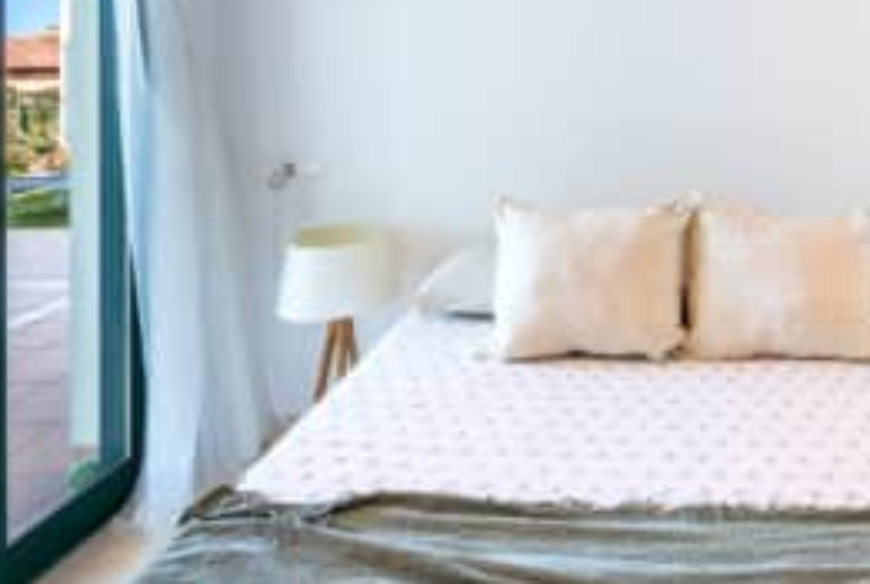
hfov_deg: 62.3
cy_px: 67
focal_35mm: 28
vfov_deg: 42.9
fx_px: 678
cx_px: 633
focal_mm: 10
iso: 200
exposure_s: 1/25
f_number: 9
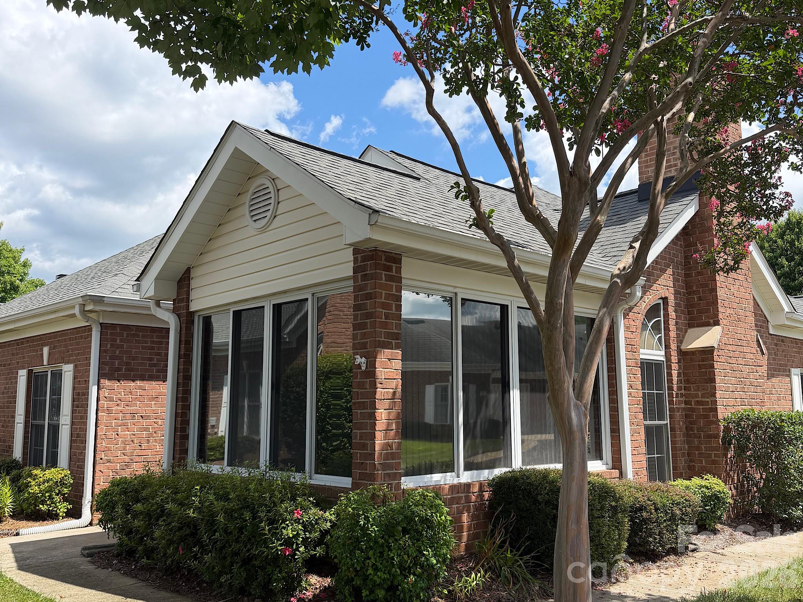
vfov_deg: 56.8
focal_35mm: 24
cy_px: 301
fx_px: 557
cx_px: 402
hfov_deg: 71.6
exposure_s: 1/3425
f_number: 1.78
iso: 100
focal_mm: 6.76
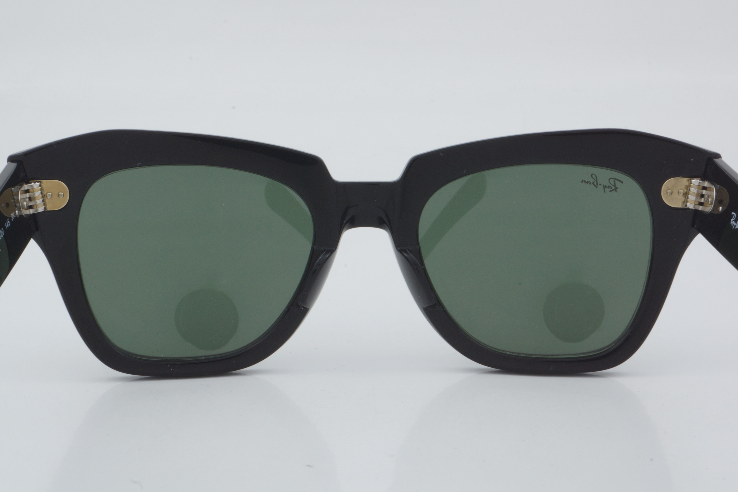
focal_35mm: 82
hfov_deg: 24.6
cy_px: 246
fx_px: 1691
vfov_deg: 16.6
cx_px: 369
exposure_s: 1/4
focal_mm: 55
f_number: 29
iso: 100
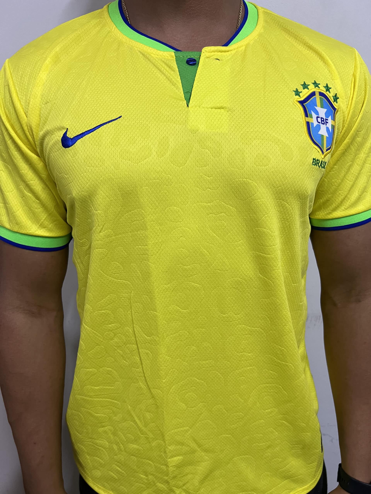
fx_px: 372
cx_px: 186
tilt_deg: -16.1
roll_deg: +2.5
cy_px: 247
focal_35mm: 26
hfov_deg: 53.1
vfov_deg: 67.3
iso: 200
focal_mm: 5.7
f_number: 1.5
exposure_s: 1/60
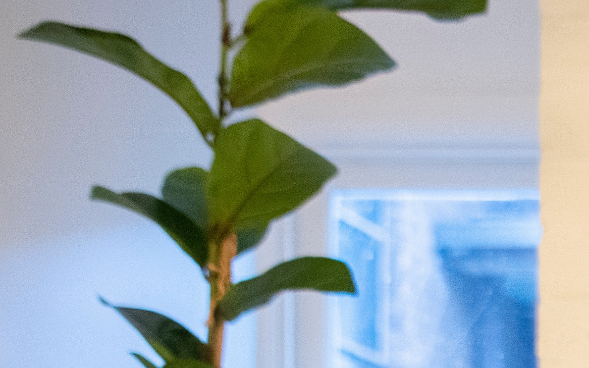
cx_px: 1126
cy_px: 739
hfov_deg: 12.8
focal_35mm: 145
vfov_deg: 8.6
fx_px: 2327
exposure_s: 1/50
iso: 1600
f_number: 2.8
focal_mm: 32
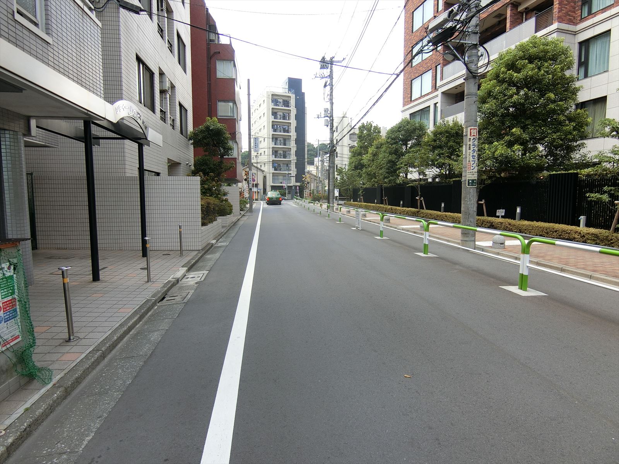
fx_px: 340
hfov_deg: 84.7
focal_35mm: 19
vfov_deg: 68.7
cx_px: 310
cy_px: 232
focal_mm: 4.06
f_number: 2.7
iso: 80
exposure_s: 1/320
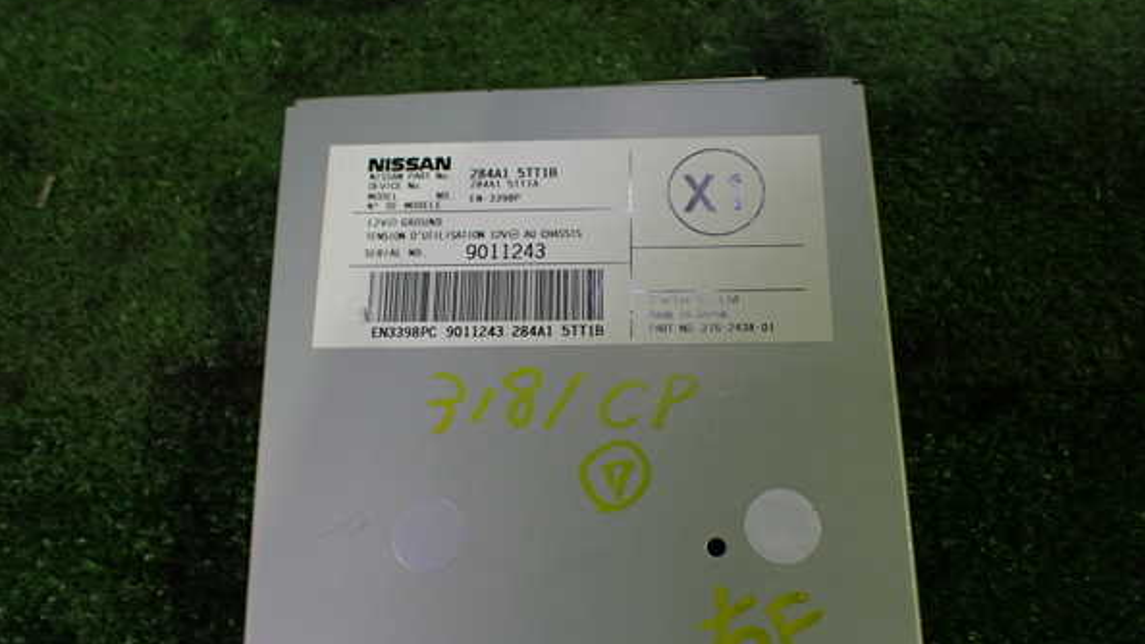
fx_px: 1002
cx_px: 572
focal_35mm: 33
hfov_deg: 59.5
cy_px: 374
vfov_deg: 35.5
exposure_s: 1/125
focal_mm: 5.4
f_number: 2.3
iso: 320
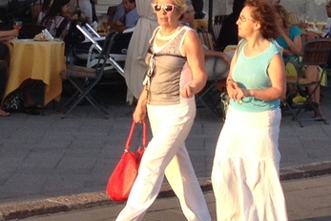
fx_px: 1544
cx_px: 227
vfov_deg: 7.8
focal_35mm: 168
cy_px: -210
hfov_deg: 12.2
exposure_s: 1/332
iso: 50
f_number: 2.4
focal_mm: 4.28
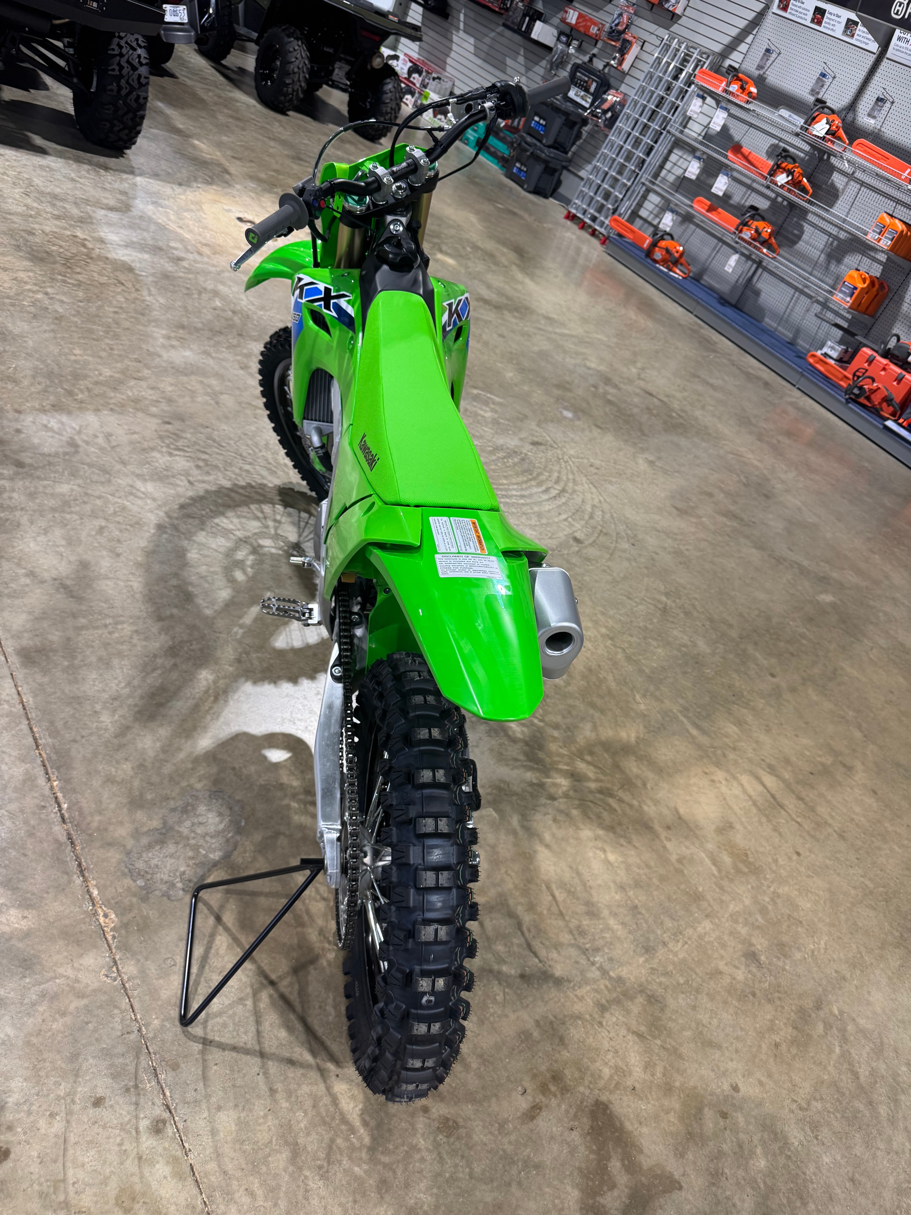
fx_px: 842
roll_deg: -25.1
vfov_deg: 71.6
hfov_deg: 56.8
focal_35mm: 24
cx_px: 456
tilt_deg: -34.9
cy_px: 608
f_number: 1.78
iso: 200
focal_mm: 6.76
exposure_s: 1/75
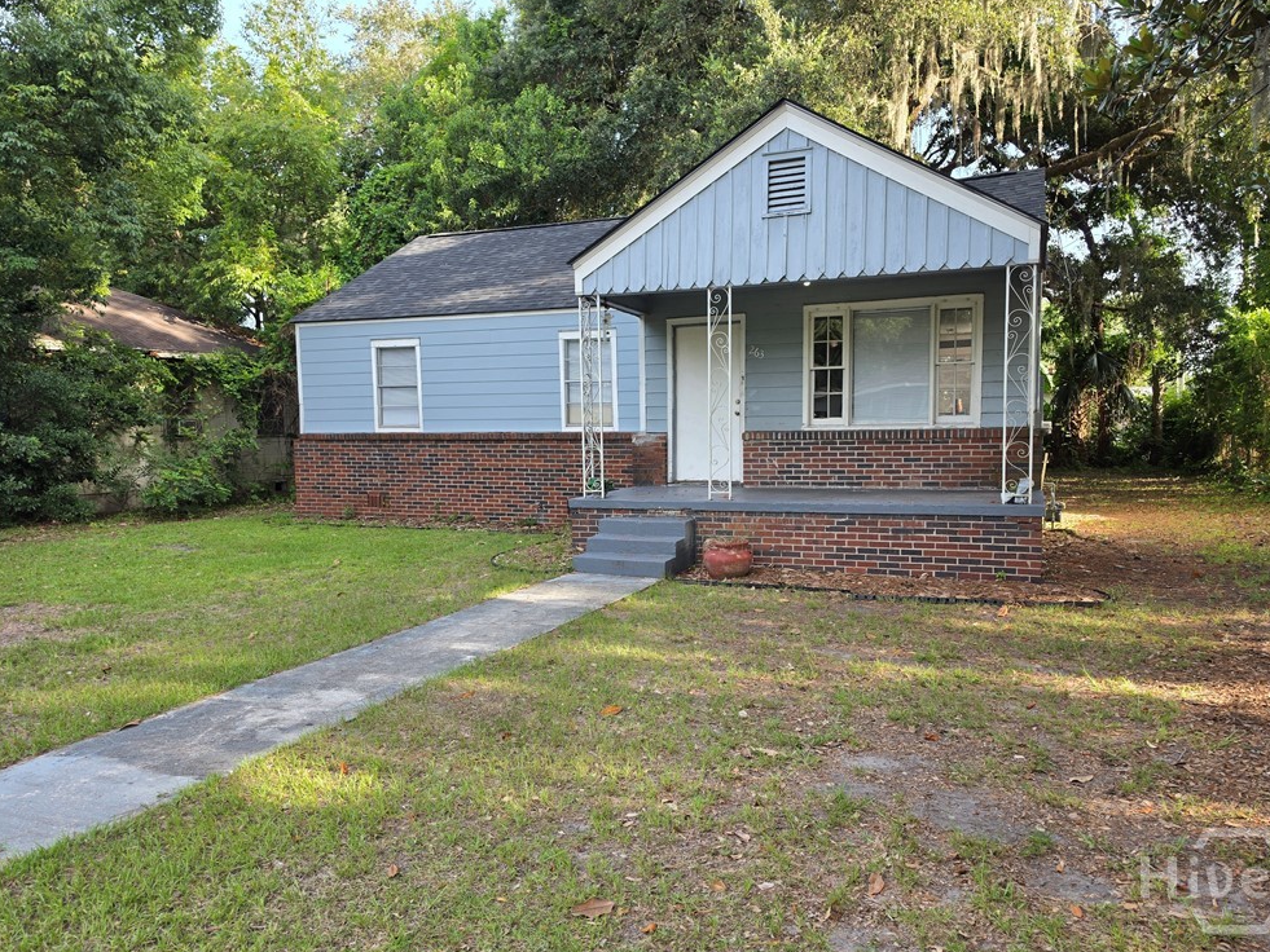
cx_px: 655
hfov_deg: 71.6
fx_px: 881
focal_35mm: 24
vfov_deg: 56.8
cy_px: 484
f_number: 1.4
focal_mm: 6.5
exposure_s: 1/180
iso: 20
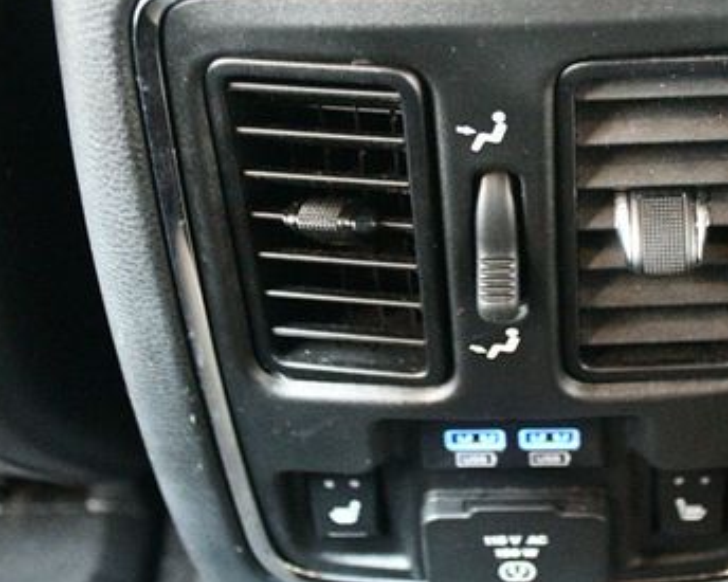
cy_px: 224
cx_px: 491
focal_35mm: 89
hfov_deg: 21.4
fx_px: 1917
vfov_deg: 17.2
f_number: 4.2
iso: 12800
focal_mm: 34
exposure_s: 1/8
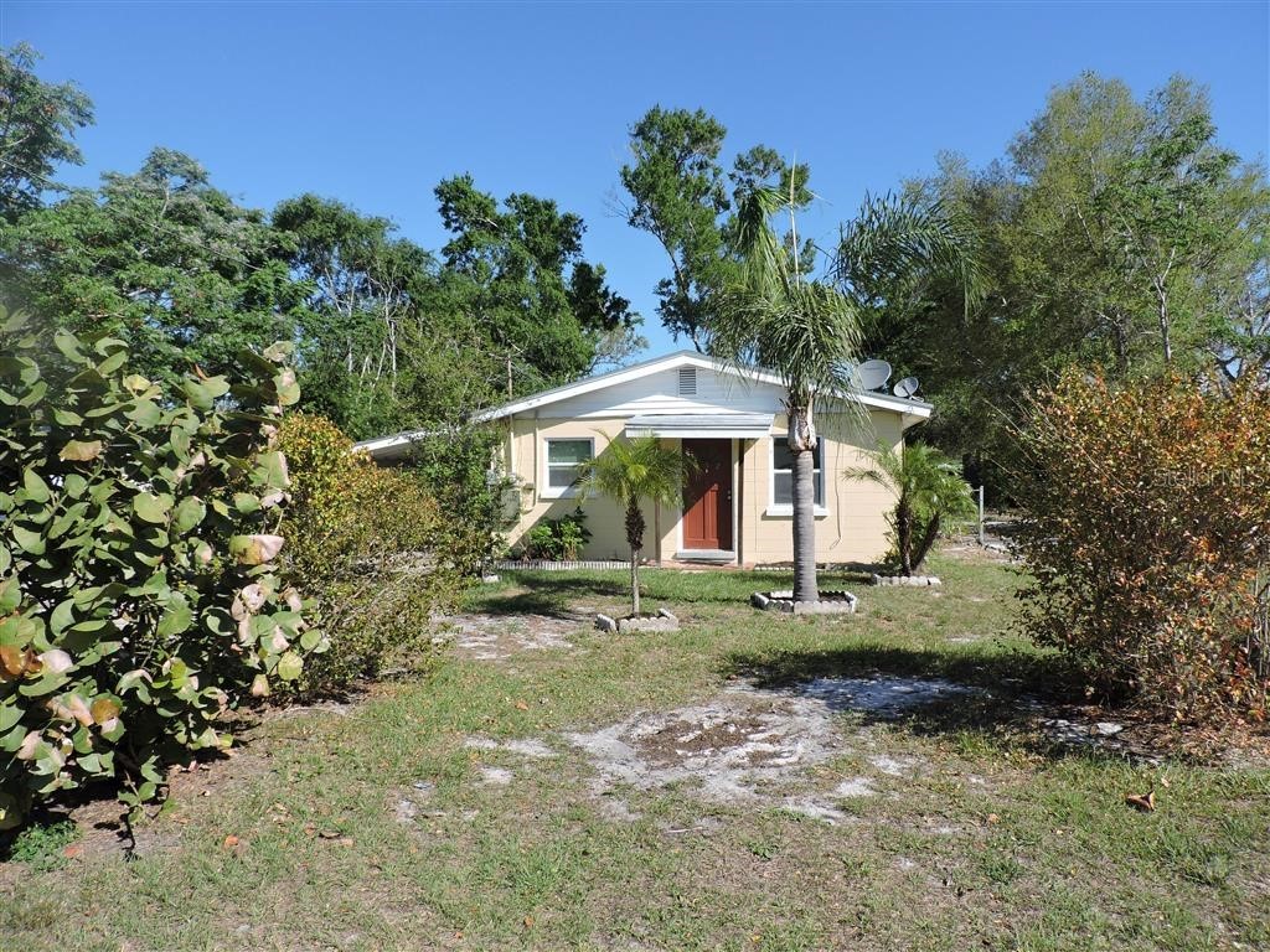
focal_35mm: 24
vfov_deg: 56.8
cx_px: 635
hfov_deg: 71.6
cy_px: 476
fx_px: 881
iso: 100
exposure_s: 1/1000
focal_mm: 4.3
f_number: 3
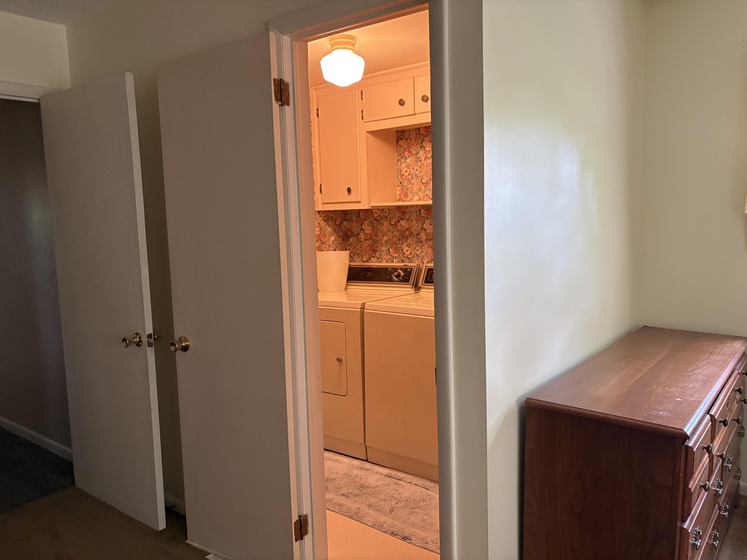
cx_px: 374
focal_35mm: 26
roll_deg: +2.2
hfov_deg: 67.3
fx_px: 561
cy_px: 280
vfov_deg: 53.1
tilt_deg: -5.2
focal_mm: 5.96
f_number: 1.6
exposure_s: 1/60
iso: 400
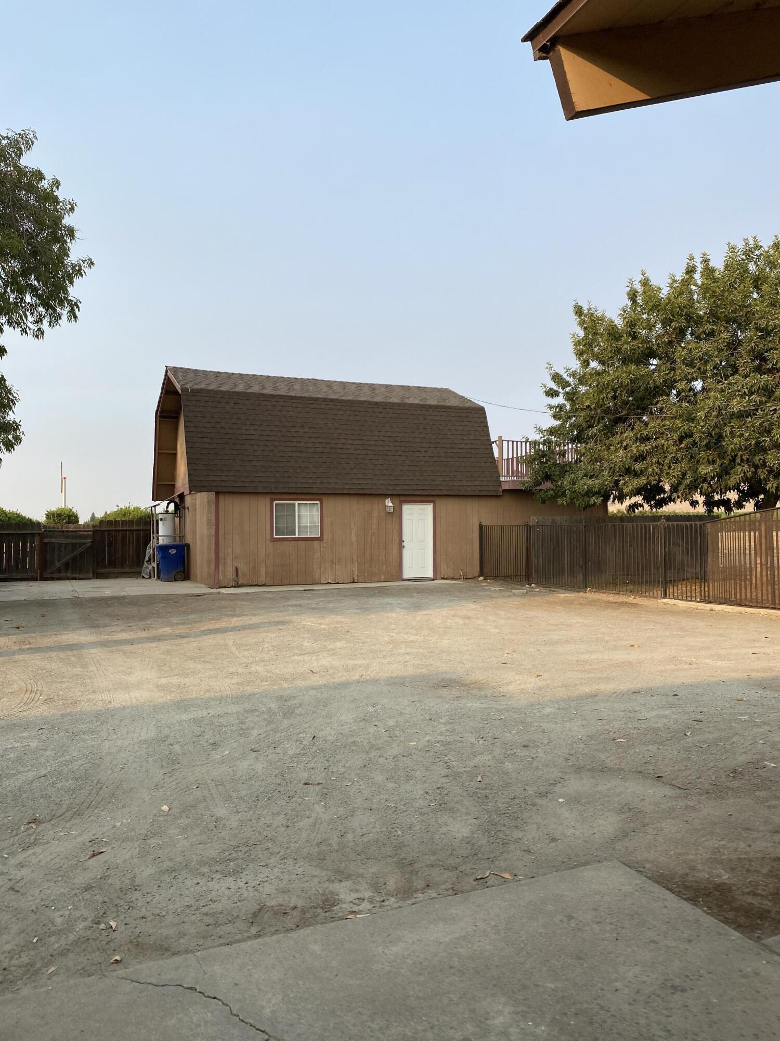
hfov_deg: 53.1
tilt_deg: +0.4
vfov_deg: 67.3
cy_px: 520
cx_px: 390
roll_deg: -2.1
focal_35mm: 26
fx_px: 781
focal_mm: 4.25
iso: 32
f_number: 1.8
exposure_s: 1/965
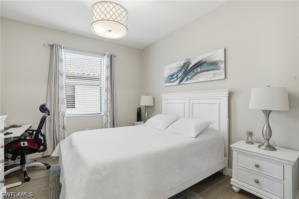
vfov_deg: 73.7
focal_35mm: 16
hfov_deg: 96.8
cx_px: 150
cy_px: 100
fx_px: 133
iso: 200
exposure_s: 1/20
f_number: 9
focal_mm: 16
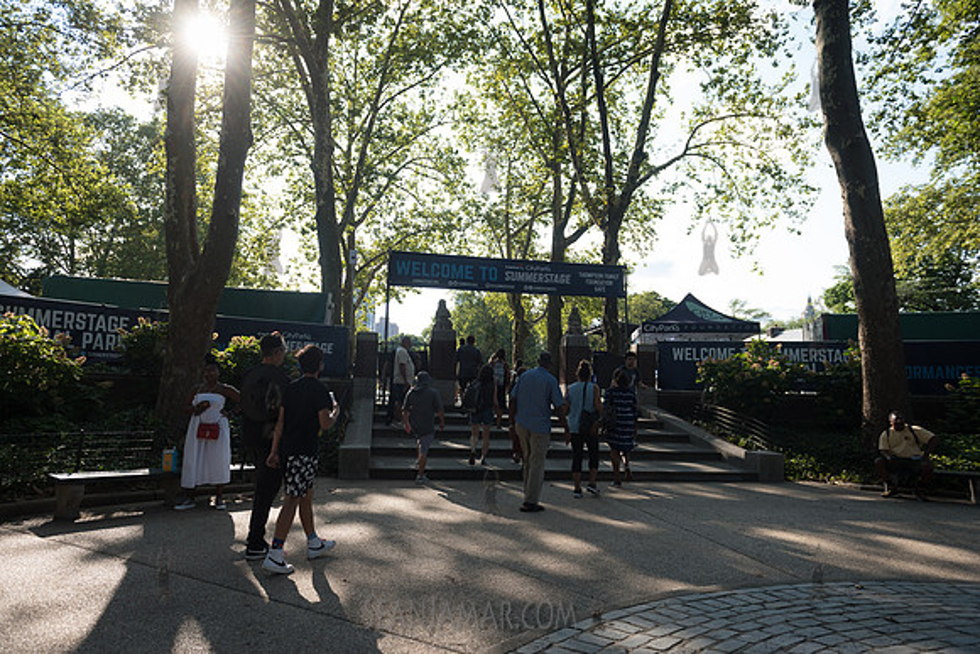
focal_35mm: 24
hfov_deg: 73.7
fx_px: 653
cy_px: 327
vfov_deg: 53.2
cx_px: 490
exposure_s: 1/800
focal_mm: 24
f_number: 4
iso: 200
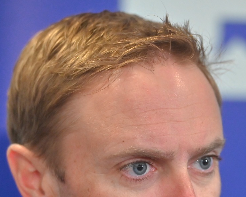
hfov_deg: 7.0
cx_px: 151
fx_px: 2025
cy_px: 174
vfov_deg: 5.6
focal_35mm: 278
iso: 2800
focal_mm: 135
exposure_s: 1/323
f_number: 2.8
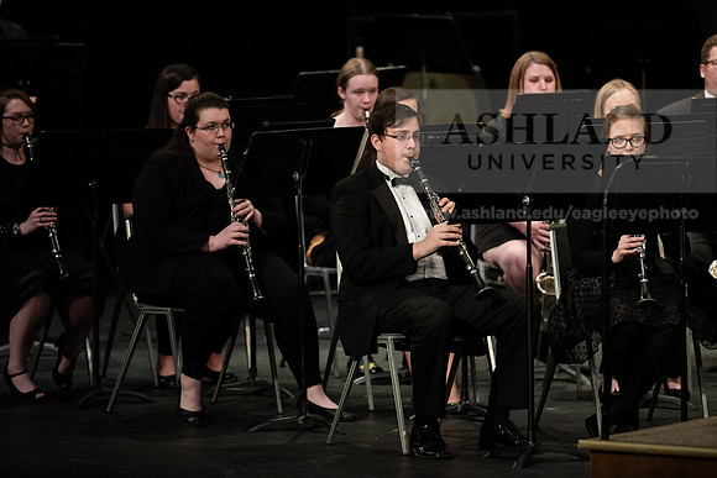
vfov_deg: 4.6
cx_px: 358
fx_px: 5976
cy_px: 239
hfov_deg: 6.9
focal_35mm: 300
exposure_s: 1/250
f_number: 3.2
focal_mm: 300
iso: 3200
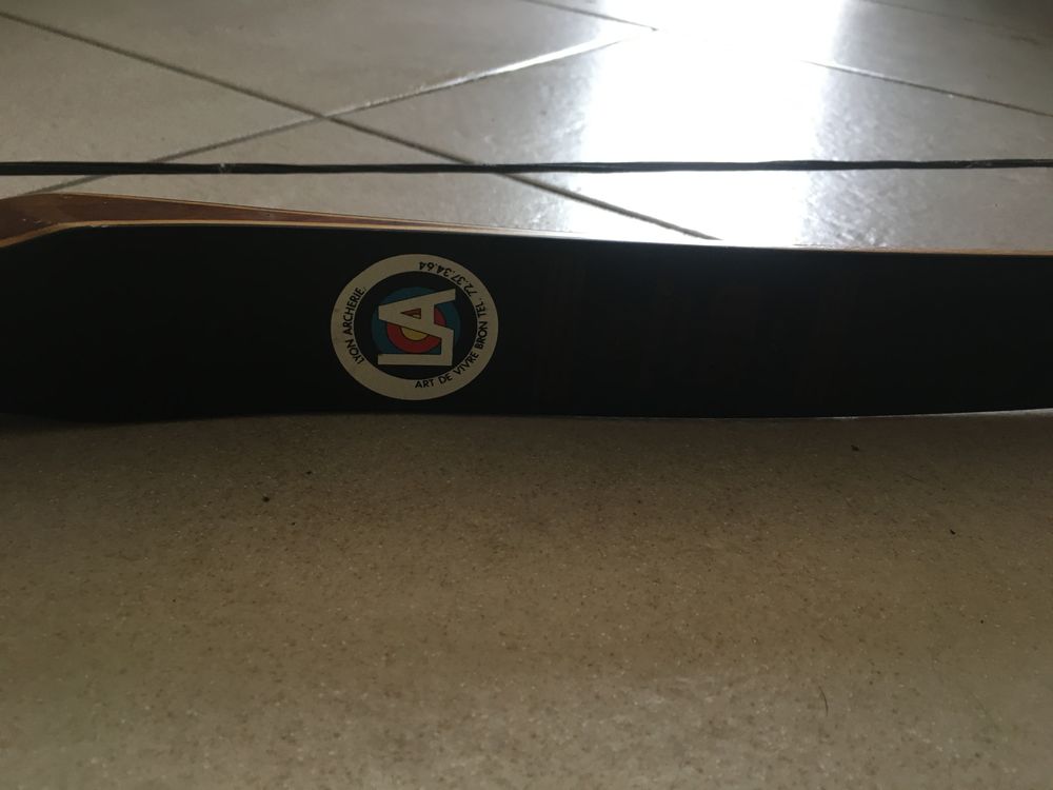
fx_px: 882
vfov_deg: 48.2
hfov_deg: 61.7
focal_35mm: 29
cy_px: 395
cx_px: 526
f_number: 2.2
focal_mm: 4.15
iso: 100
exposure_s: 1/33
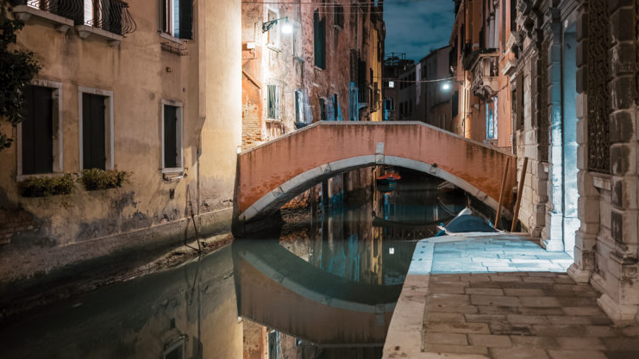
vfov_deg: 31.2
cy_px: 162
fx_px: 644
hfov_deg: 52.8
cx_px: 320
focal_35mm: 38
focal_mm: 35
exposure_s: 1/25
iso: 1250
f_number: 1.8
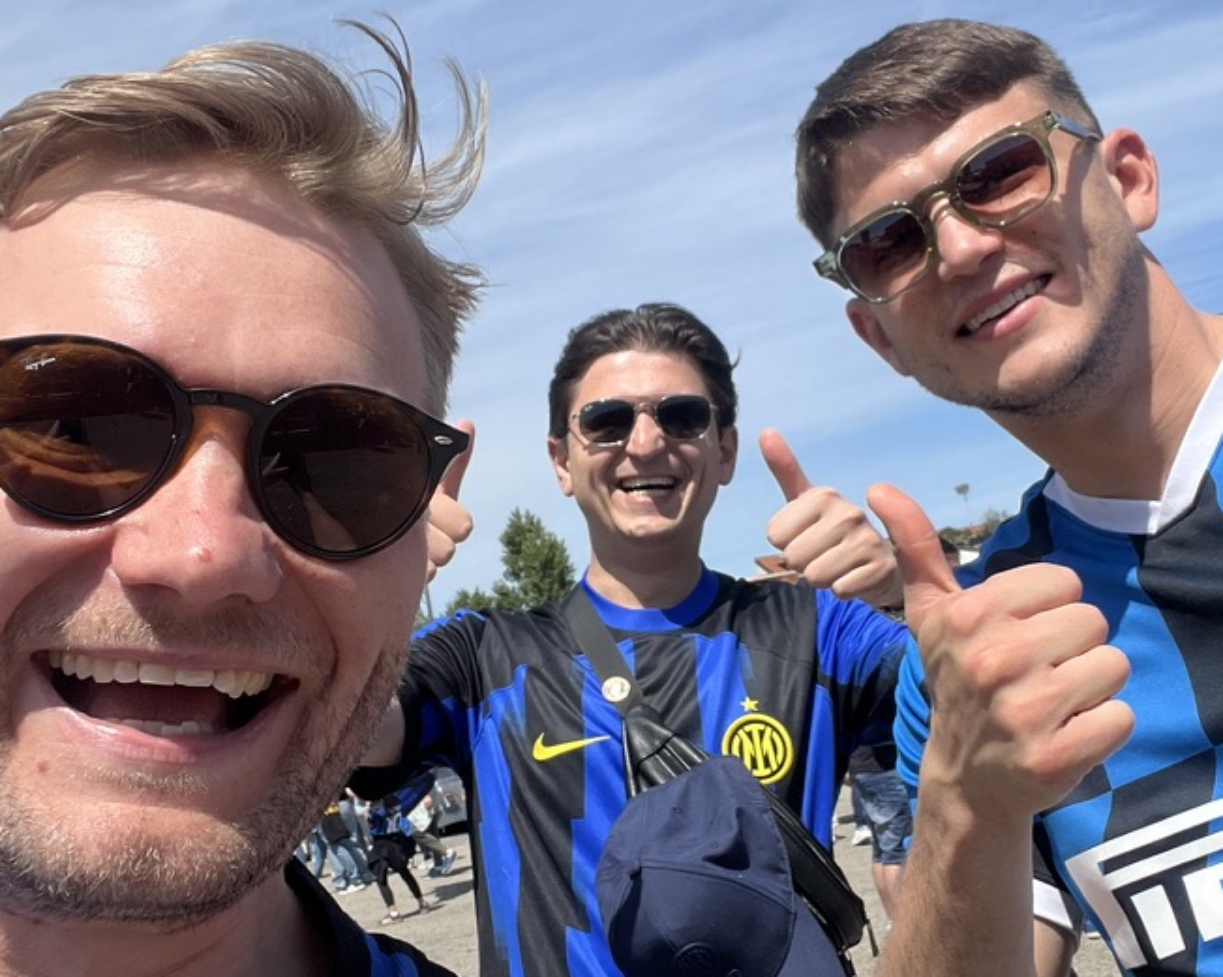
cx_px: 658
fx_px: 1664
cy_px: 504
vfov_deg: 32.7
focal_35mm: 46
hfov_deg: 40.3
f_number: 2.2
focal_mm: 2.71
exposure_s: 1/667
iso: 32
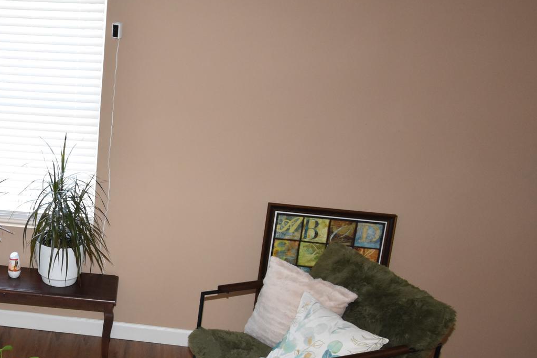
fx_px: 716
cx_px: 18
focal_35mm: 48
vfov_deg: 28.0
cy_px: 218
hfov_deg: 37.4
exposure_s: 1/125
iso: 1100
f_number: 5.3
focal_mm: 16
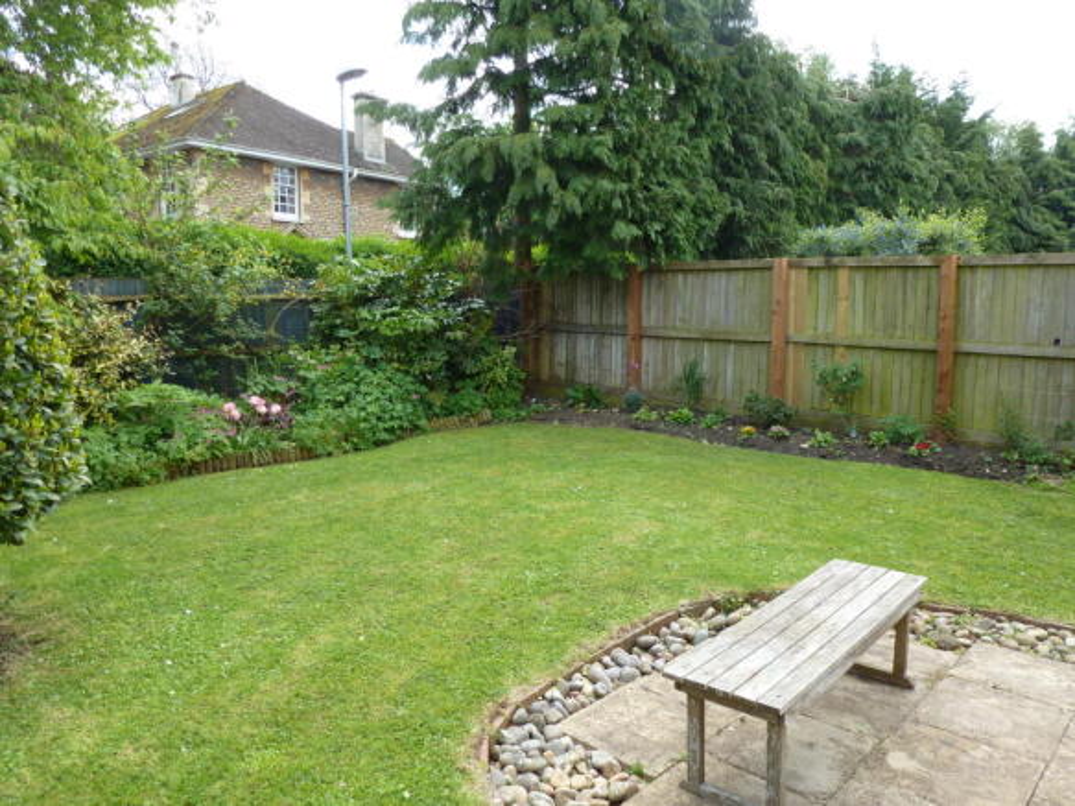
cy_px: 403
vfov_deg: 56.8
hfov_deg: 71.6
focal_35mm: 24
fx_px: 745
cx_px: 538
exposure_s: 1/125
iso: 100
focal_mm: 4.3
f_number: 3.3
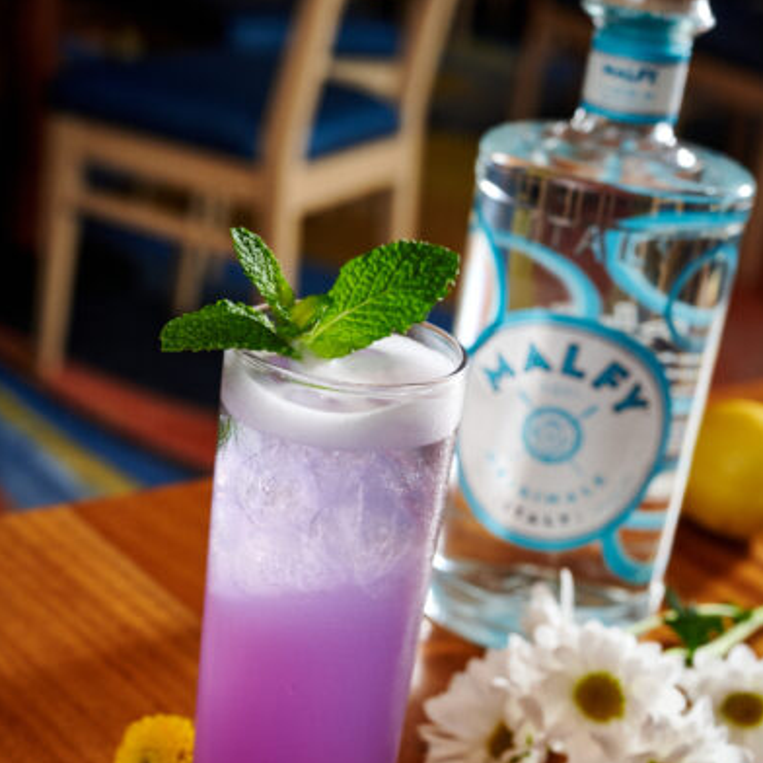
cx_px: 385
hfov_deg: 26.5
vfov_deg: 26.2
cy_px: 563
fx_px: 1621
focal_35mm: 65
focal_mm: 50
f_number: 7.1
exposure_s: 1/60
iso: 800
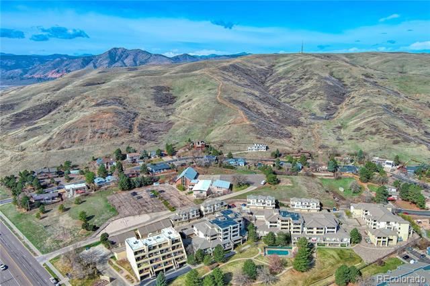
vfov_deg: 44.9
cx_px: 215
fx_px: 346
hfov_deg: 63.7
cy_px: 143
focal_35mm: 29
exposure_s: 1/1560
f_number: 2.8
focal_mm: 10.6
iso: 101
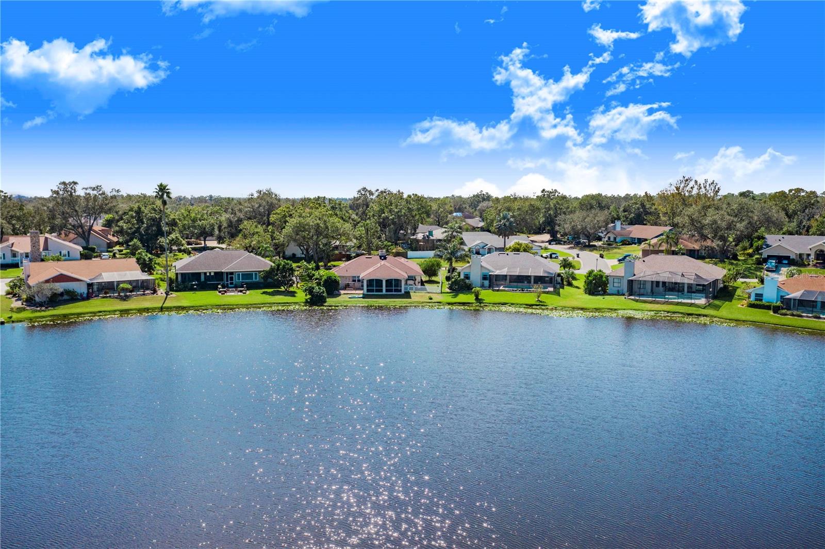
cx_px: 412
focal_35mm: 28
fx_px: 641
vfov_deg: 46.4
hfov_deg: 65.5
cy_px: 274
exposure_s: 1/500
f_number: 5.6
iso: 100
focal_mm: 10.26
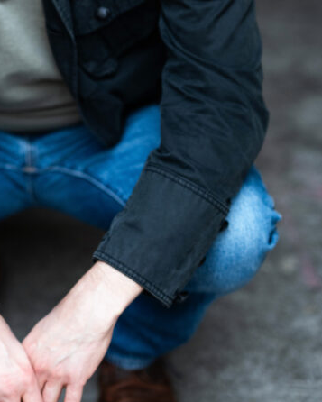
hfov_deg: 8.4
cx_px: 16
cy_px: 14
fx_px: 2179
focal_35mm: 183
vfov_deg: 10.5
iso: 640
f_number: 1.8
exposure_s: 1/400
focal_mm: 85
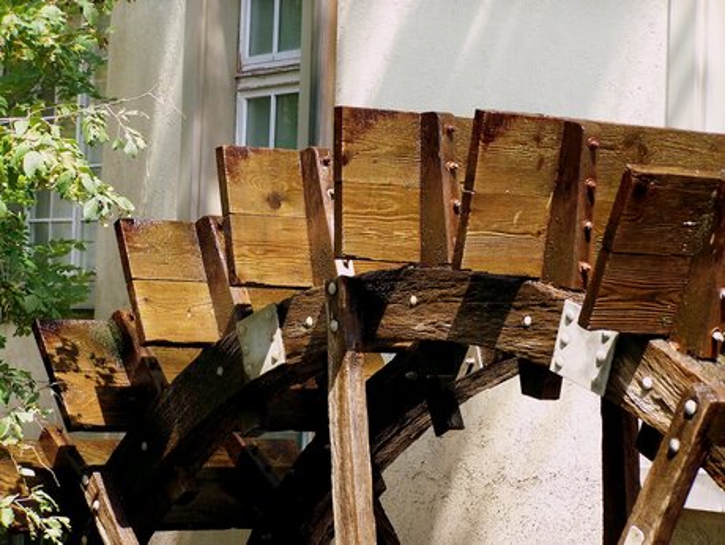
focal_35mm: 117
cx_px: 362
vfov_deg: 12.7
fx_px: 2453
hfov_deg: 16.8
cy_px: 272
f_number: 3.2
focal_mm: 19.4
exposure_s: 1/160
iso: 80
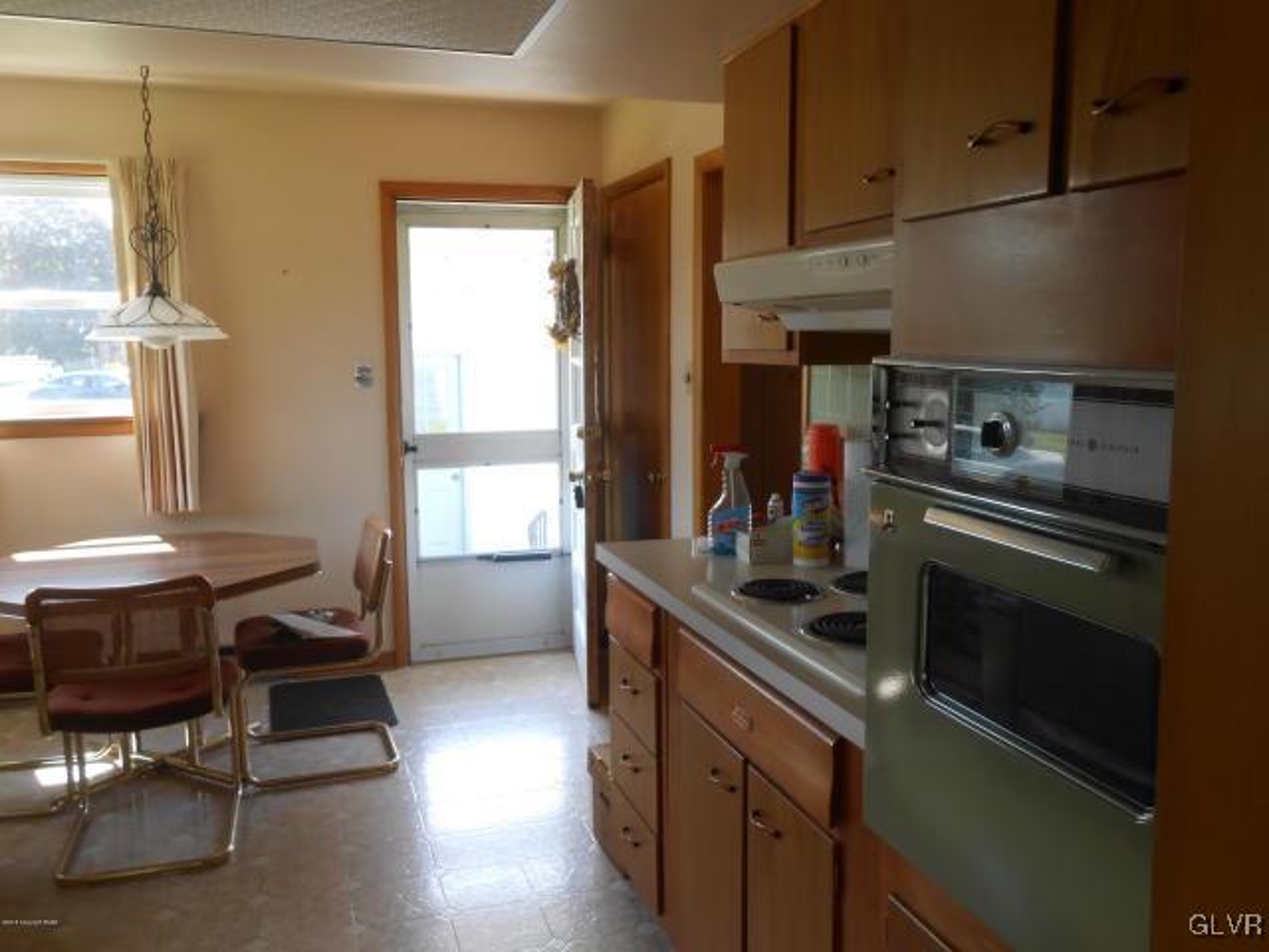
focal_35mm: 30
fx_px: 1100
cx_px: 634
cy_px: 476
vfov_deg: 46.8
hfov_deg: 60.0
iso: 80
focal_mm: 5.3
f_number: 3.8
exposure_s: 1/40
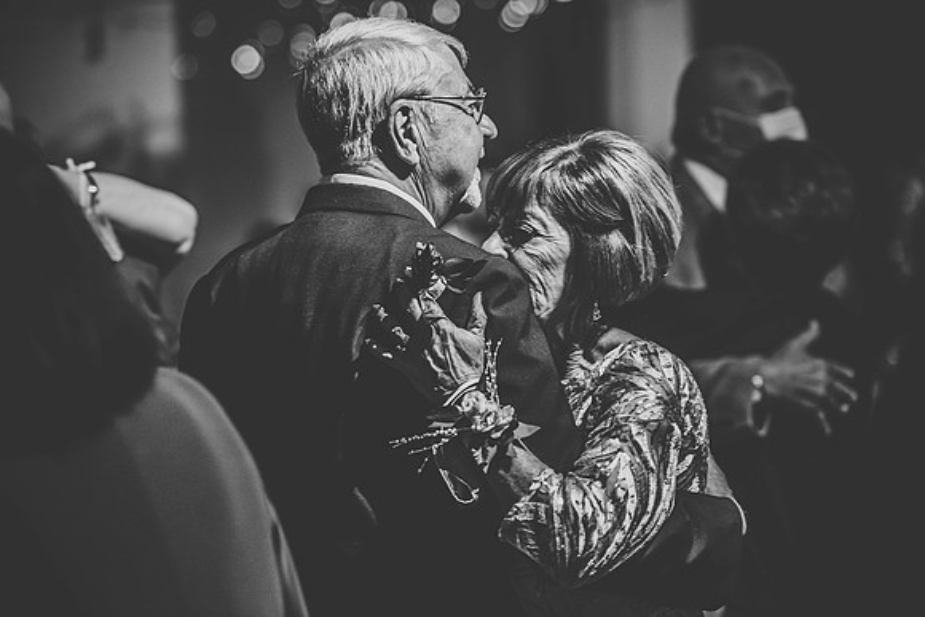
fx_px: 2981
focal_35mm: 116
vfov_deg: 11.8
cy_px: 308
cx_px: 462
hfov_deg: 17.6
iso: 500
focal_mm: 116
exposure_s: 1/80
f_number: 3.2
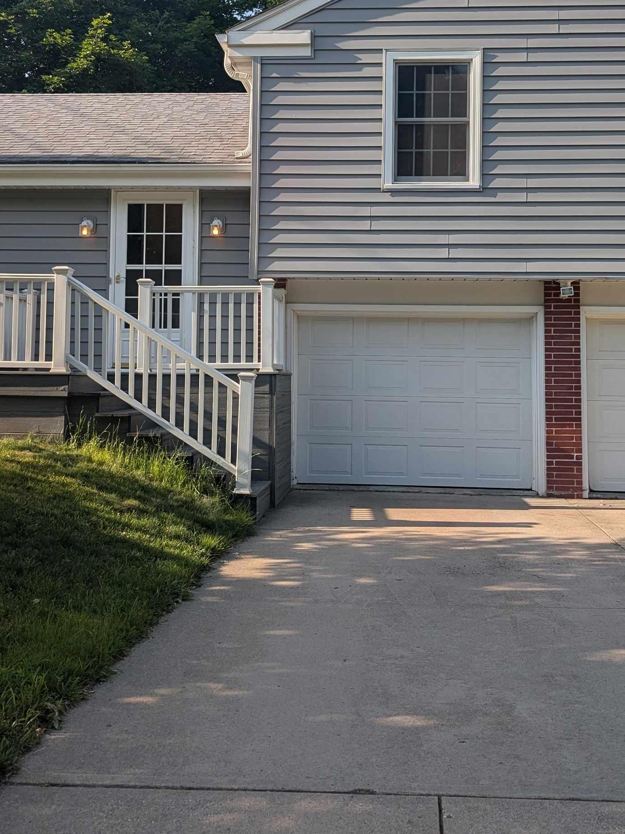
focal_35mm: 40
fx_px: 963
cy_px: 315
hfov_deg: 35.8
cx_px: 373
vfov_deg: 46.4
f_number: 1.68
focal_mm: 6.9
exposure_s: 1/606
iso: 18
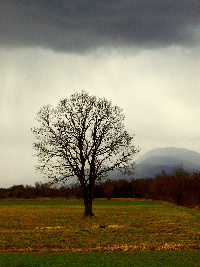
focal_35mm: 83
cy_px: 134
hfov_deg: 17.8
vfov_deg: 23.6
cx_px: 99
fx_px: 639
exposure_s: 1/125
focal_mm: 13.5
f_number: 5.8
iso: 80
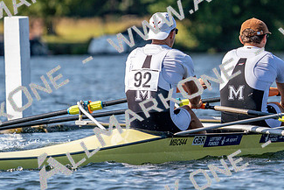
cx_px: 215
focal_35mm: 687
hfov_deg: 3.0
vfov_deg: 2.0
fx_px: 5422
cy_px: 56
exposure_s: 1/1600
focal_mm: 385
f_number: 6.3
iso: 320
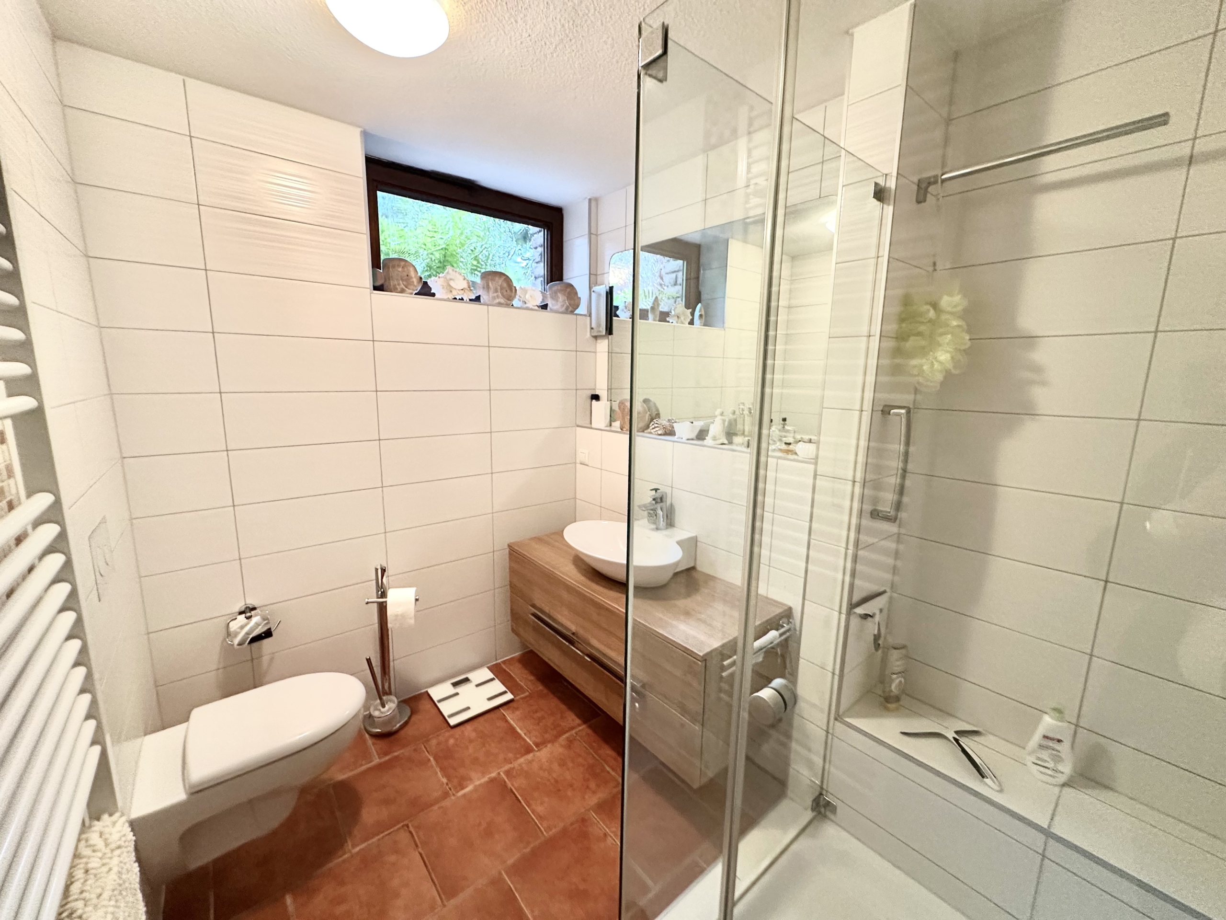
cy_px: 460
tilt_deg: -9.7
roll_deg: -1.0
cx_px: 613
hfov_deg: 102.1
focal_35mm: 14
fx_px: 496
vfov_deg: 85.7
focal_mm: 2.22
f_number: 2.2
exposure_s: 1/50
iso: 400
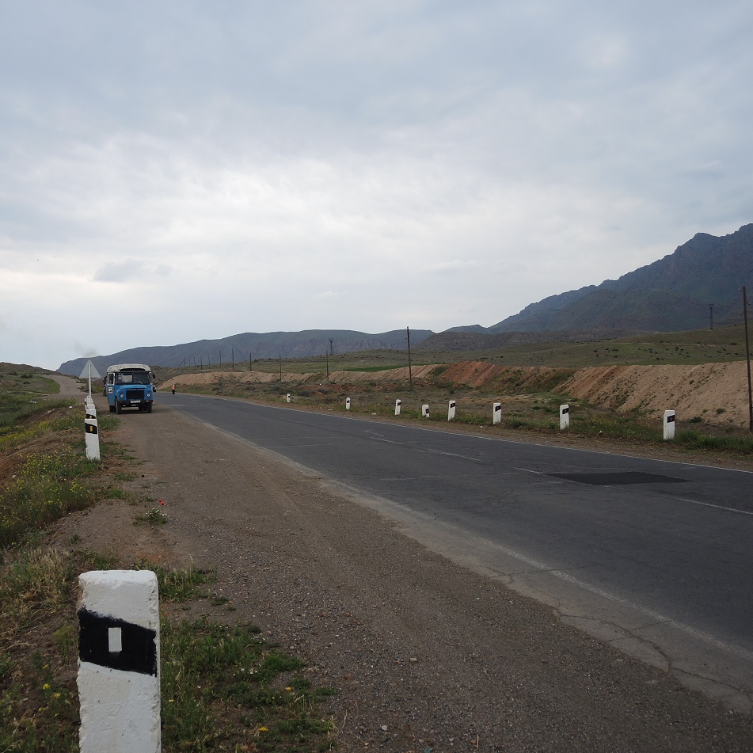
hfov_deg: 48.4
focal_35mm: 34
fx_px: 837
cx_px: 351
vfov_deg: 48.4
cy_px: 371
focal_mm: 6
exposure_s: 1/1000
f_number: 2
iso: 80
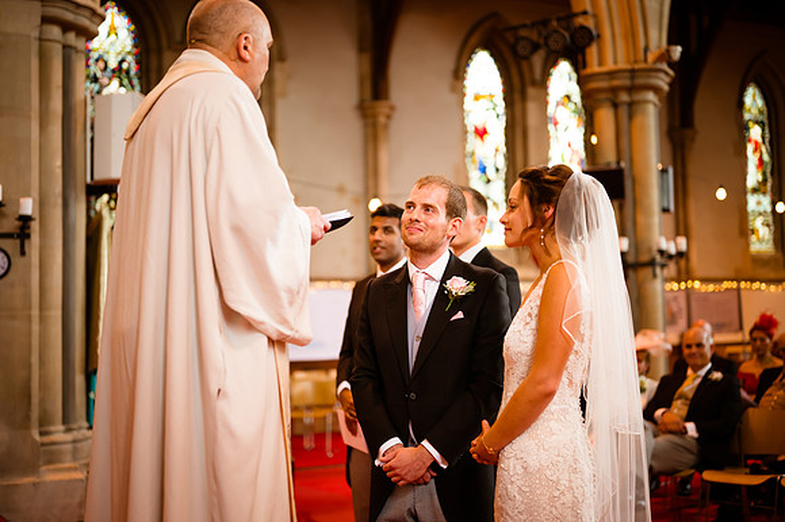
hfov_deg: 39.6
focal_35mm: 50
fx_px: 1090
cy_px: 261
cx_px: 392
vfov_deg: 27.0
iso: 900
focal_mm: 50
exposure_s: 1/160
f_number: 1.8
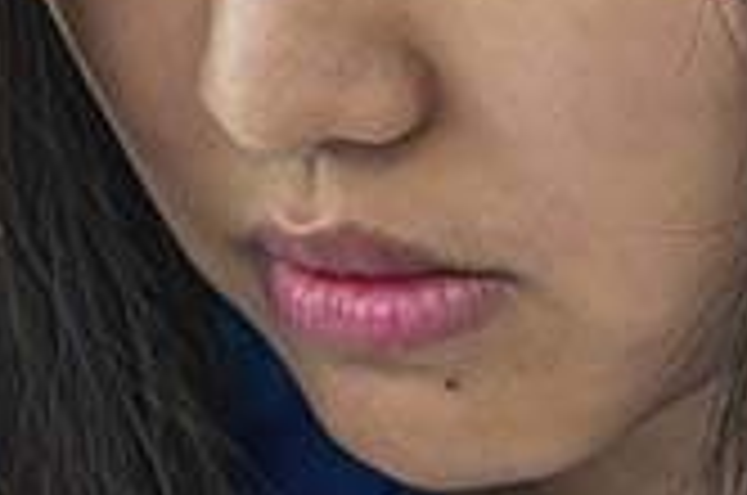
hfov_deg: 5.1
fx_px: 8408
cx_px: 374
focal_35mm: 406
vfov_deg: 3.4
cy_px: 76
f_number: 4
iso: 1600
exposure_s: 1/250
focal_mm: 70
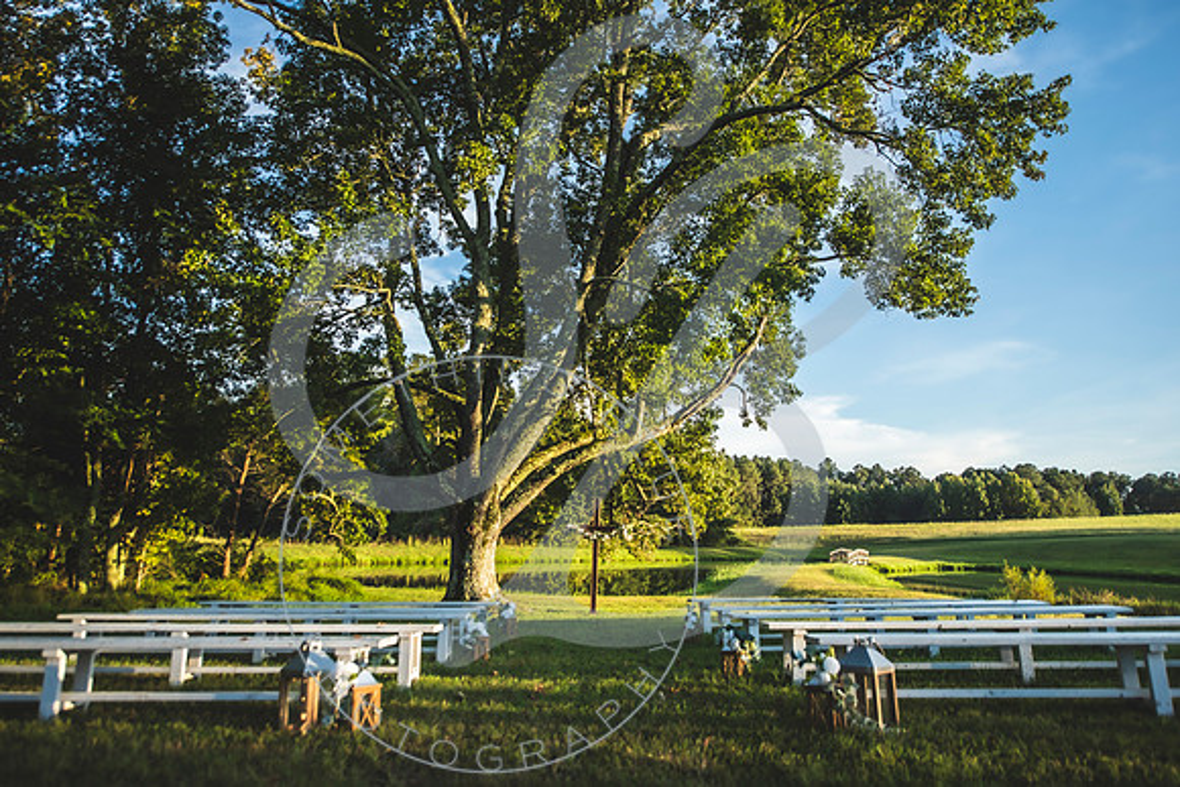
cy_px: 394
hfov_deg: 73.5
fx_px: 790
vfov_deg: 53.0
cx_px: 590
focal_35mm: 24
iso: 100
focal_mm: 24
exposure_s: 1/640
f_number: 2.8
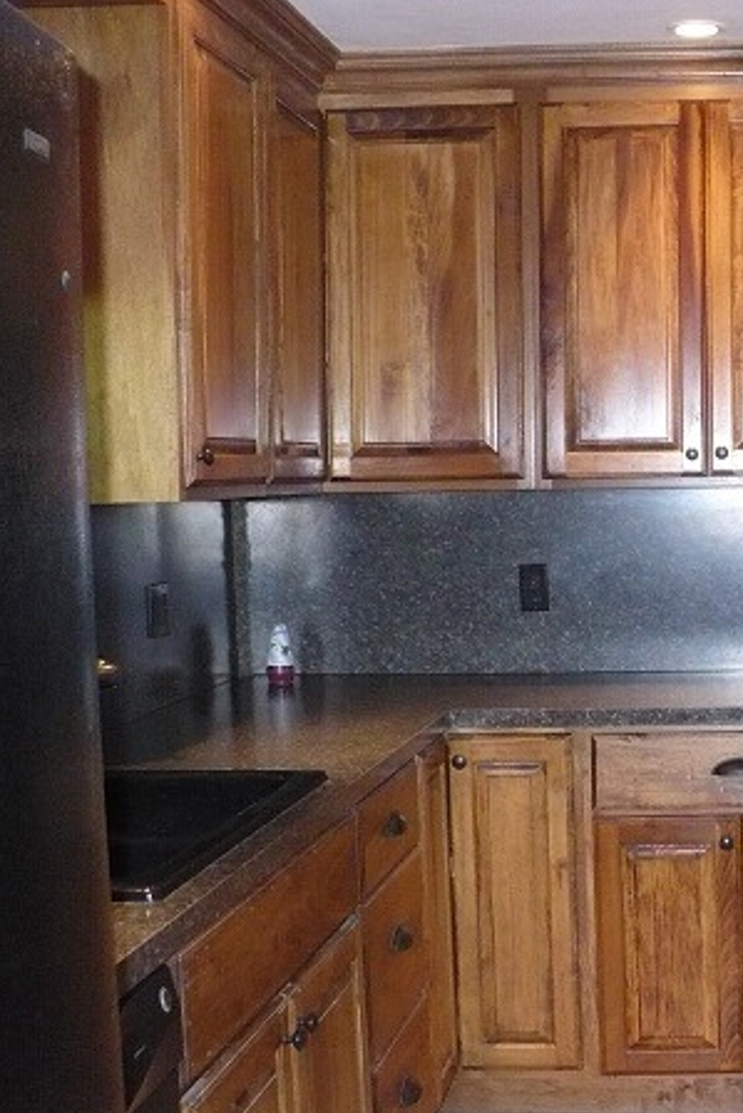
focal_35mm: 55
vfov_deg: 36.2
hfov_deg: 23.5
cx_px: 765
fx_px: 1701
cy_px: 579
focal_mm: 6.1
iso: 400
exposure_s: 1/30
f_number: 2.8
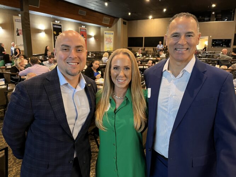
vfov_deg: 53.0
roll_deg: -0.6
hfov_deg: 67.3
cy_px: 88
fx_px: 177
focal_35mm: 26
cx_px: 118
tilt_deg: -12.3
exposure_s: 1/30
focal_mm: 5.1
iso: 800
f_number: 1.6
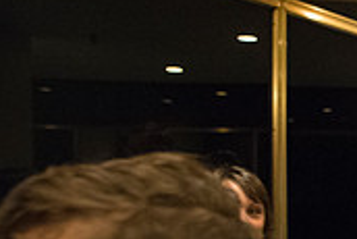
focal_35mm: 81
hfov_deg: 20.3
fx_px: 804
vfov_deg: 16.5
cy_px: 244
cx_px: 581
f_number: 3.5
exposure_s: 1/60
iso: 10000
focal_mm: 24
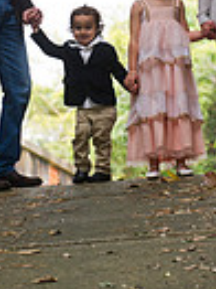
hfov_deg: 3.2
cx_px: 87
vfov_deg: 4.3
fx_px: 3858
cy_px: -49
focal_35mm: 463
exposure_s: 1/200
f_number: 4
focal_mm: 140
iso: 400
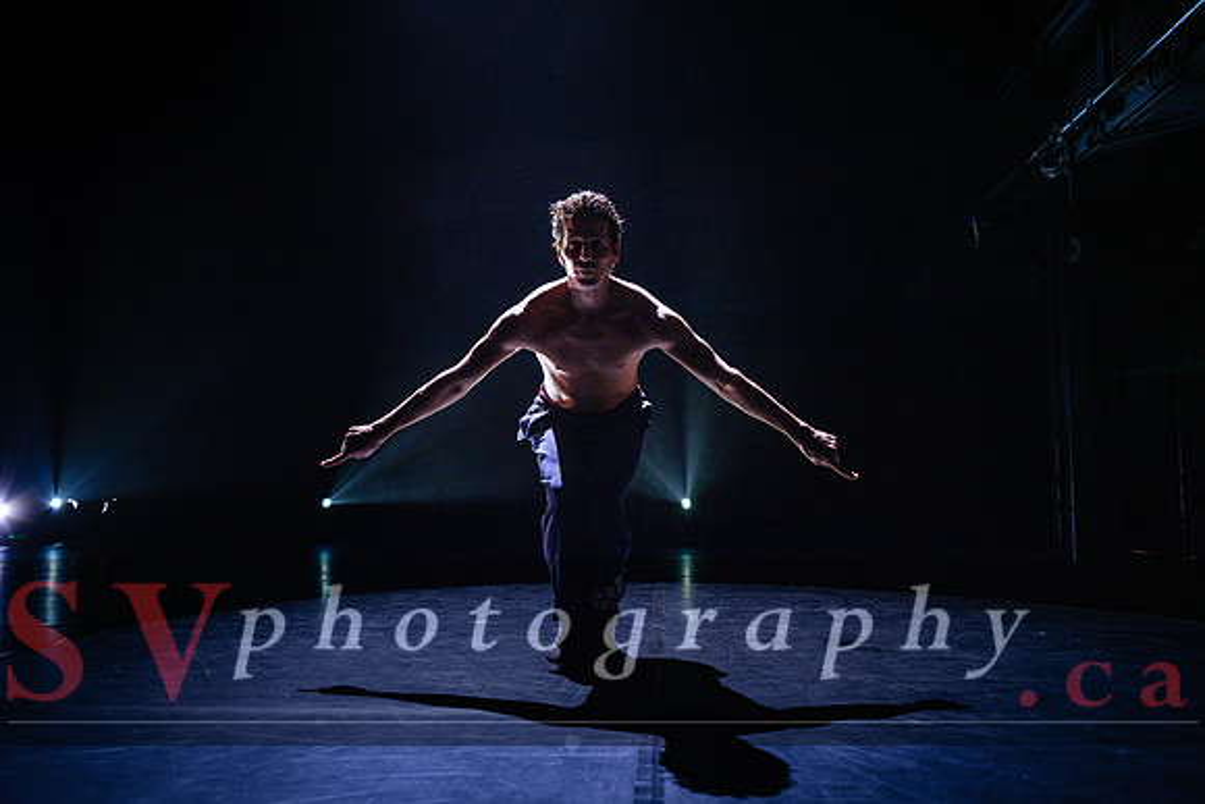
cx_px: 602
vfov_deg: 49.5
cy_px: 438
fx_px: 870
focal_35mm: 26
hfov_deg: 69.4
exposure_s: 1/200
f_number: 4
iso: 1600
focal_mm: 32
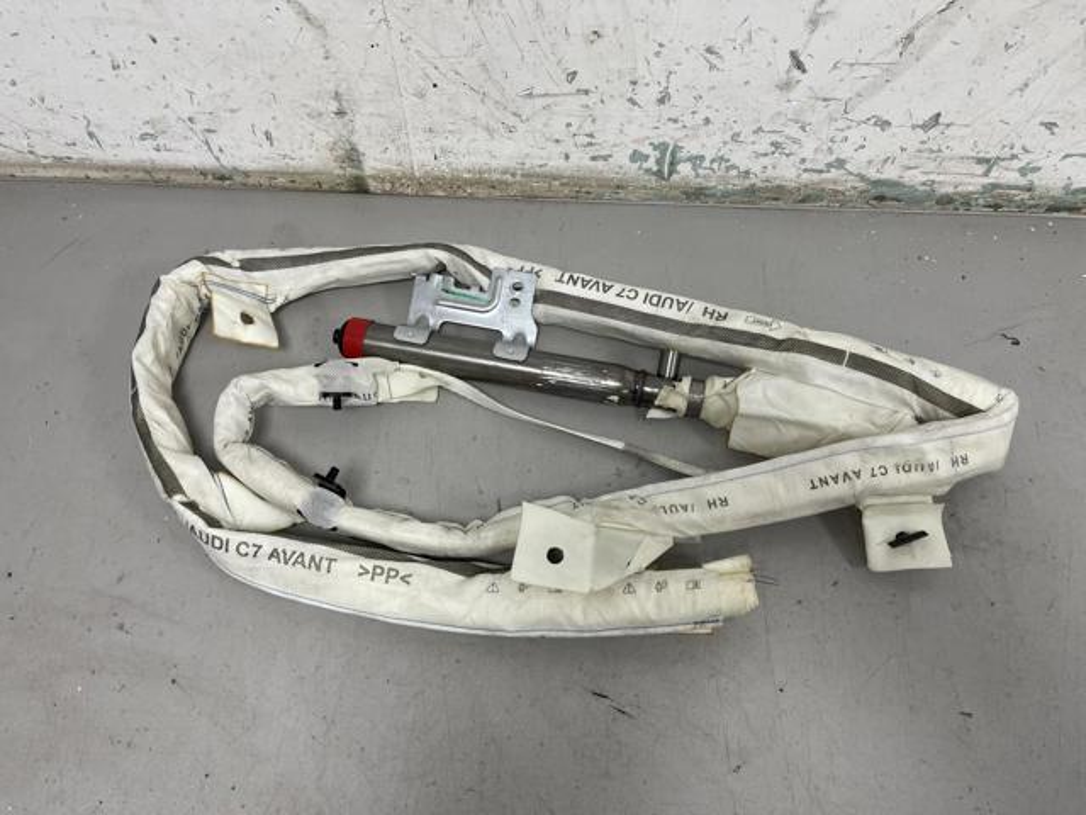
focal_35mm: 25
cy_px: 408
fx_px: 784
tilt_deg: -62.9
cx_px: 543
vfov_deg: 54.9
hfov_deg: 69.4
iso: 64
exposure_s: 1/100
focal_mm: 5.1
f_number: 1.6
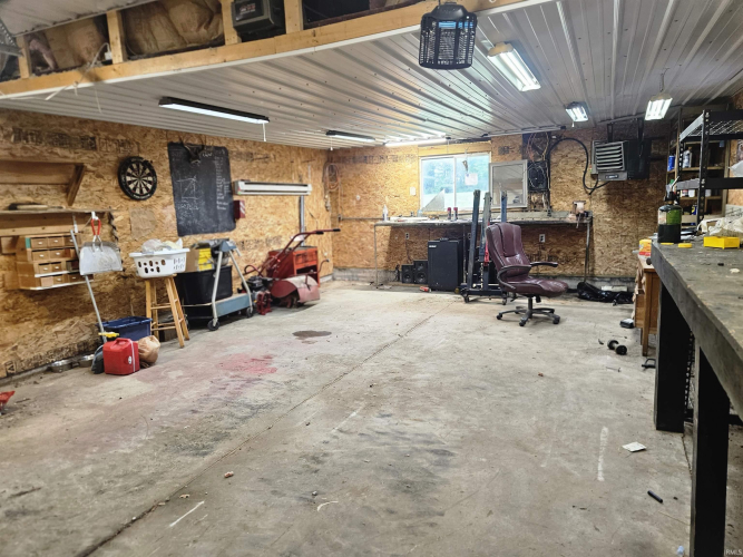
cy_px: 278
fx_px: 494
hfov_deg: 73.9
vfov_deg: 58.9
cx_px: 372
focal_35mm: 23
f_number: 1.8
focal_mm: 5.4
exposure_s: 1/120
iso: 160
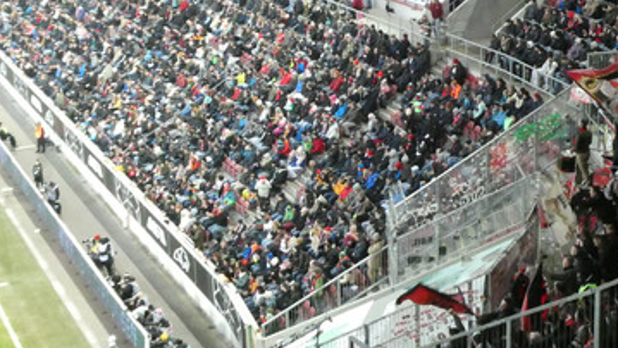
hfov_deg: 30.5
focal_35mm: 68
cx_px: 461
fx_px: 1114
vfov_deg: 17.5
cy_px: 41
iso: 1250
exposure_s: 1/80
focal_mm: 6.3
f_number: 3.7
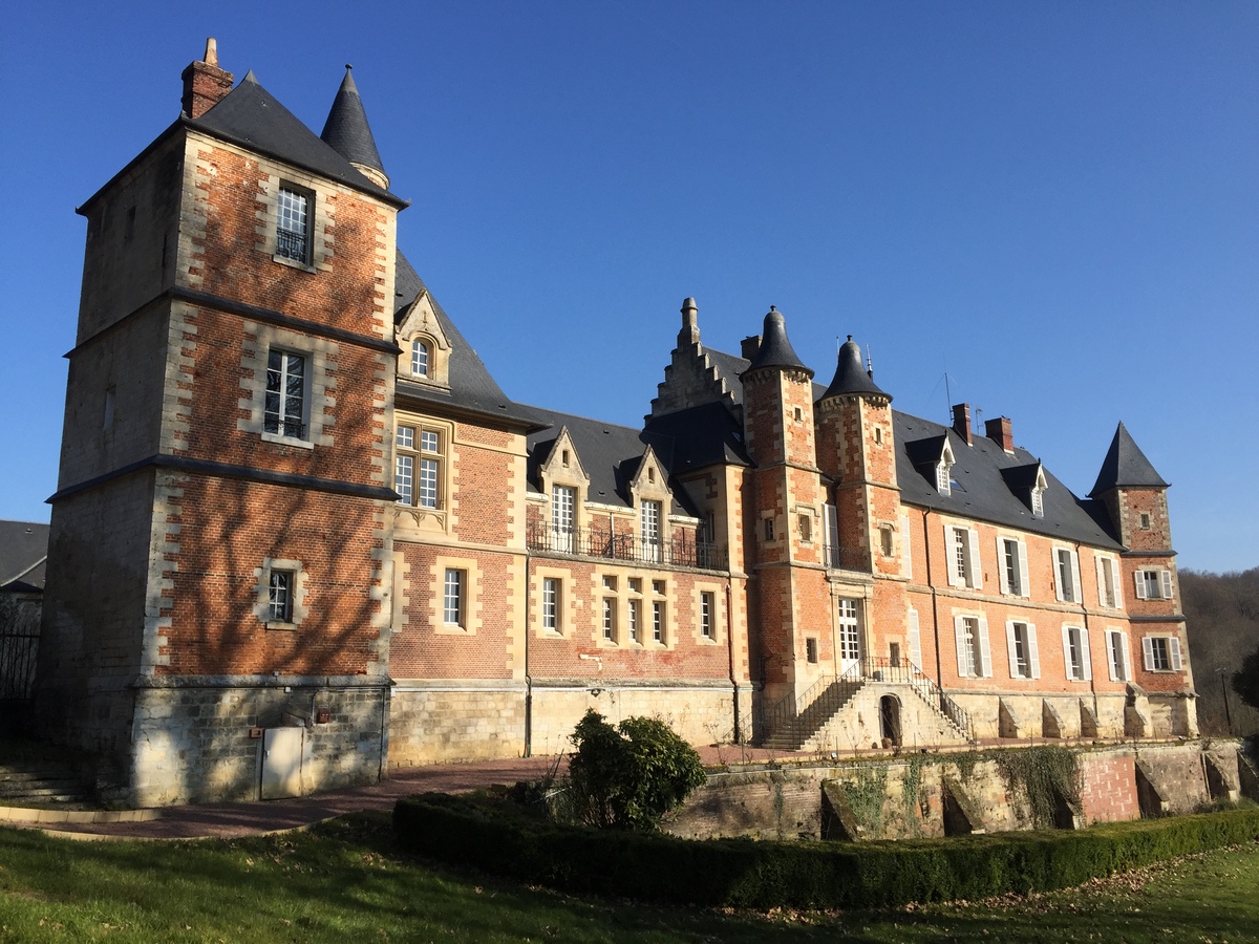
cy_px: 472
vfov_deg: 48.2
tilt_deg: +12.1
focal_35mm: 29
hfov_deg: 61.7
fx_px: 1055
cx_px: 630
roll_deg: +1.1
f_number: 2.2
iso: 32
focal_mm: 4.15
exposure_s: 1/1980
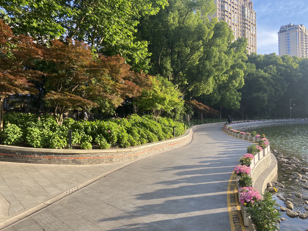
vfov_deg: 53.1
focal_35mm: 26
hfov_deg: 67.3
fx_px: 231
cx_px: 154
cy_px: 116
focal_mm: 4.25
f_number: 1.8
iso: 32
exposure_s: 1/373
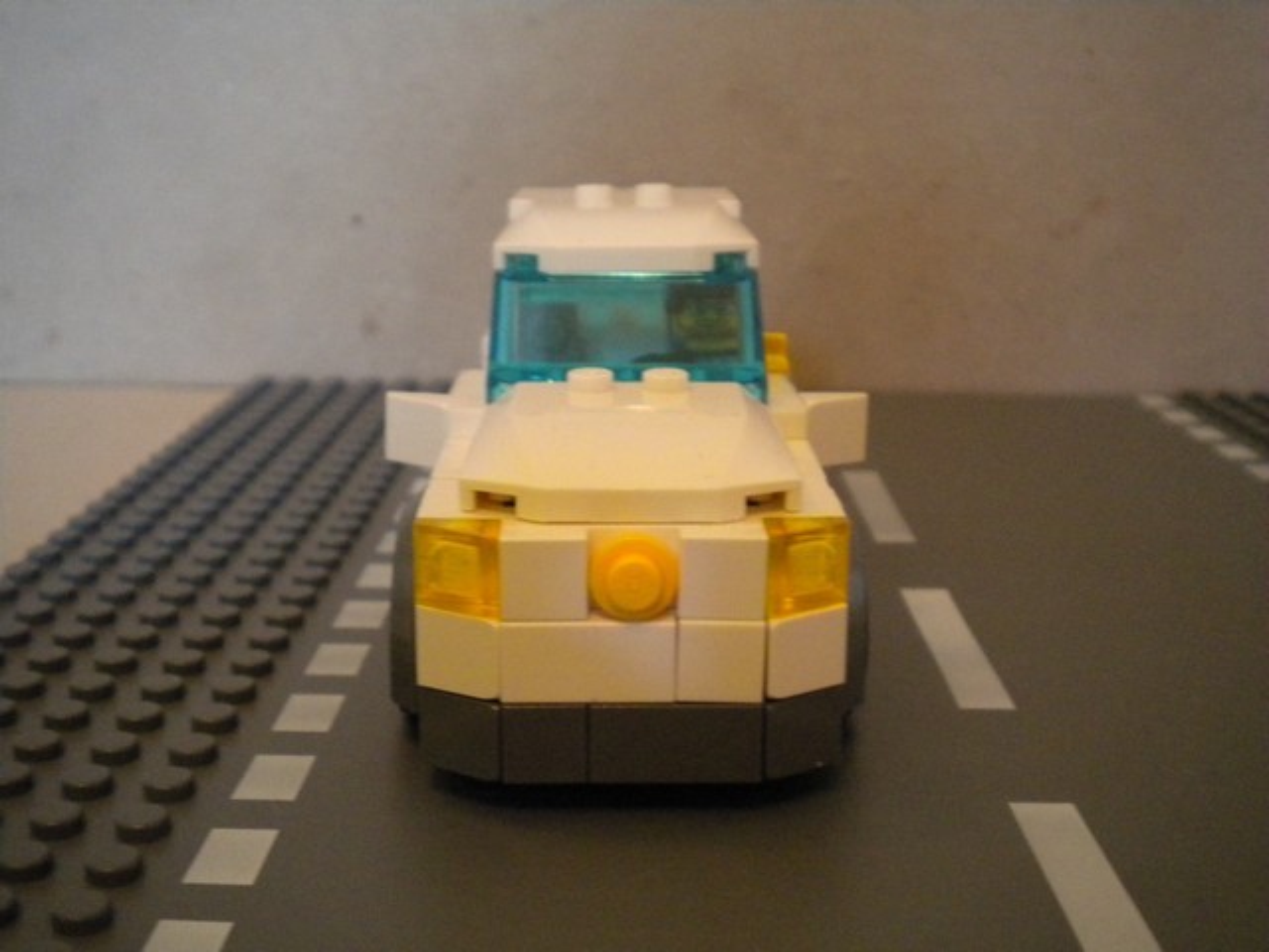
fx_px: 1503
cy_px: 476
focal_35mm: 41
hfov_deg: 45.8
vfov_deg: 35.1
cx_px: 634
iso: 800
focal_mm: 7.4
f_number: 3.5
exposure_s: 1/35.5
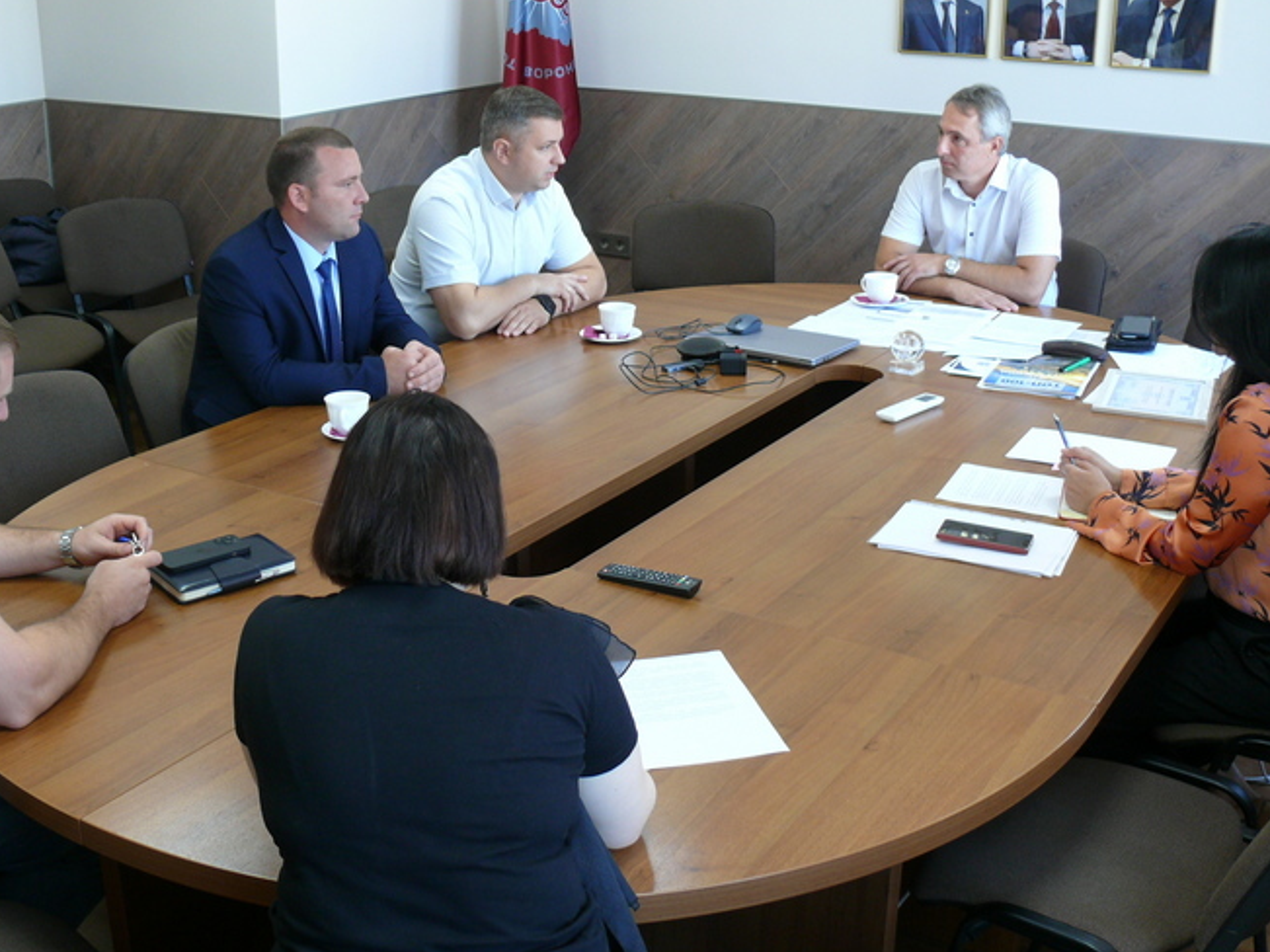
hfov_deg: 43.8
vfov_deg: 33.6
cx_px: 568
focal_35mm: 43
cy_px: 464
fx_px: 1577
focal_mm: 7.4
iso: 125
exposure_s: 1/30
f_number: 2.8
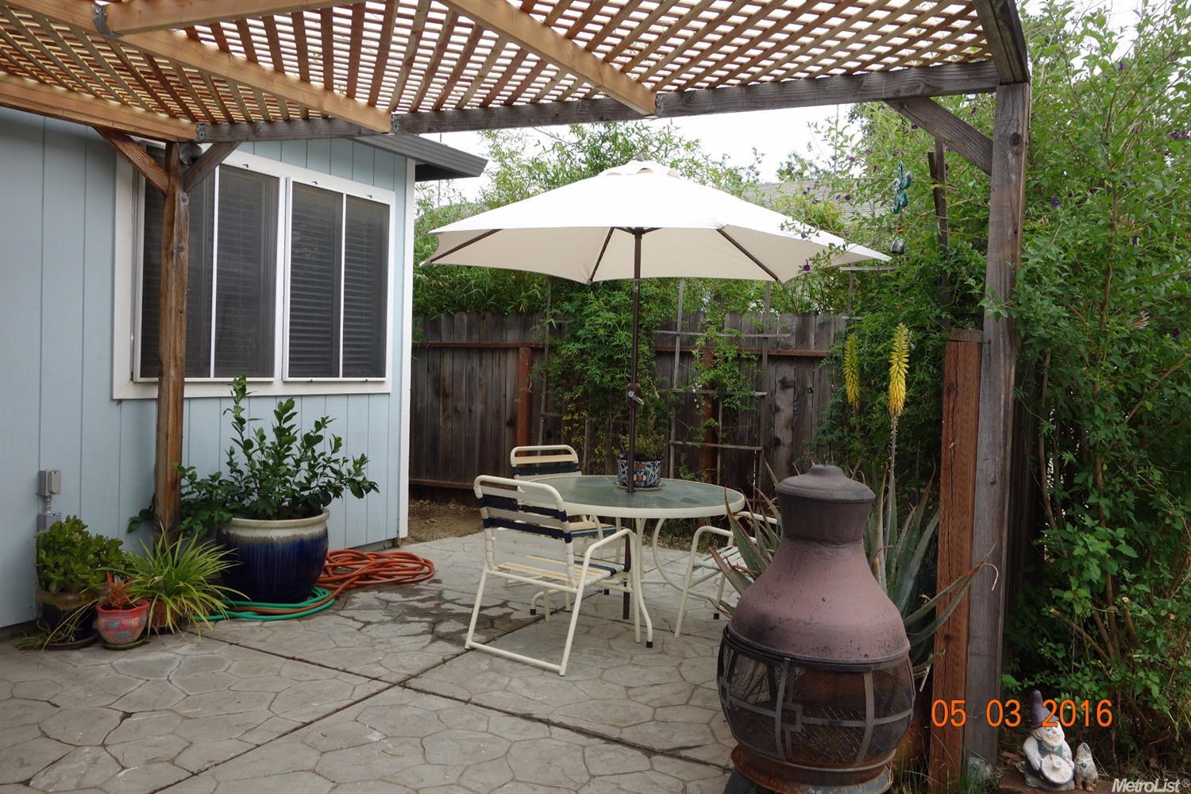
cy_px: 397
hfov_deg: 65.5
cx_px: 596
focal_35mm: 28
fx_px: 926
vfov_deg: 46.4
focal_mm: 10.4
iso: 125
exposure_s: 1/160
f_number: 5.6
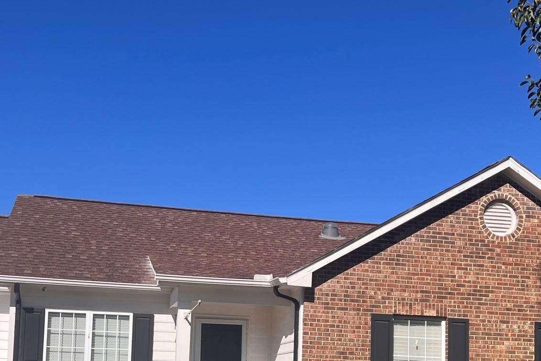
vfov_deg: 26.6
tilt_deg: +4.0
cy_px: 326
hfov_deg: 40.3
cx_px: 248
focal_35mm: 49
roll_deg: -1.7
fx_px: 736
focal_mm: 5.7
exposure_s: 1/6211
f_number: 1.5
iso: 50
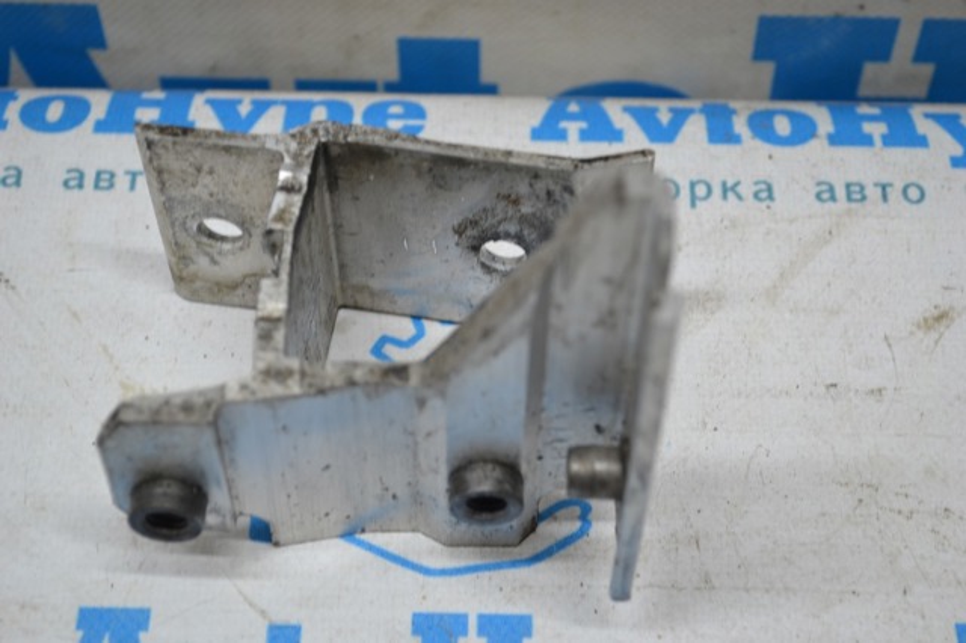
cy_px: 322
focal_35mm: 68
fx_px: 1810
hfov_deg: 29.9
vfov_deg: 20.1
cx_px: 483
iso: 400
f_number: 5.3
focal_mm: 45
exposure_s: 1/80
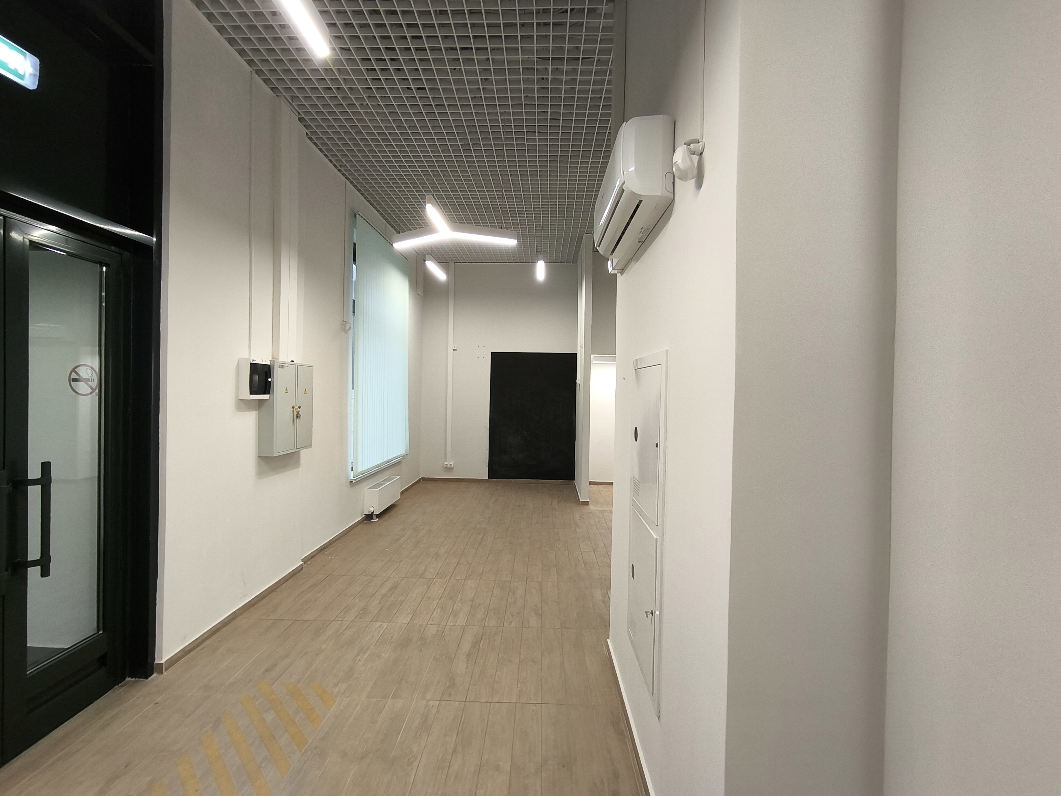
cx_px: 530
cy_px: 398
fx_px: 490
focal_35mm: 16
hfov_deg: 94.5
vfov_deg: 78.1
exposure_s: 1/50
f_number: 2.2
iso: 200
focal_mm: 1.65
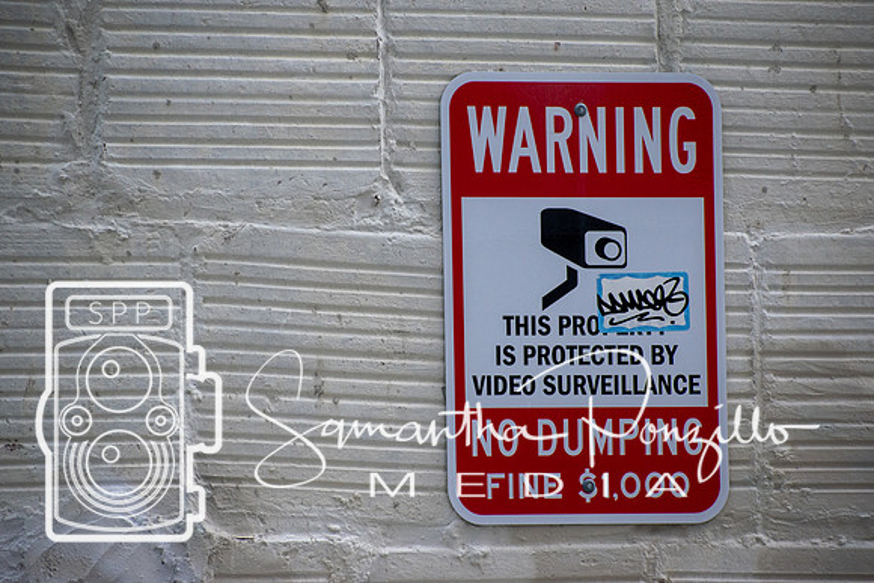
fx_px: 6825
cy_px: 292
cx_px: 437
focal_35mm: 281
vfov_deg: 4.9
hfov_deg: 7.3
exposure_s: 1/1000
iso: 500
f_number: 5.3
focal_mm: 180
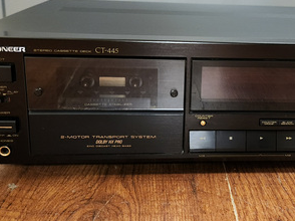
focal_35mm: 47
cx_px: 208
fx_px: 400
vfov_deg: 30.6
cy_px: 71
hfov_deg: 39.7
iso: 800
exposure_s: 1/50
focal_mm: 5.4
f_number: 1.8
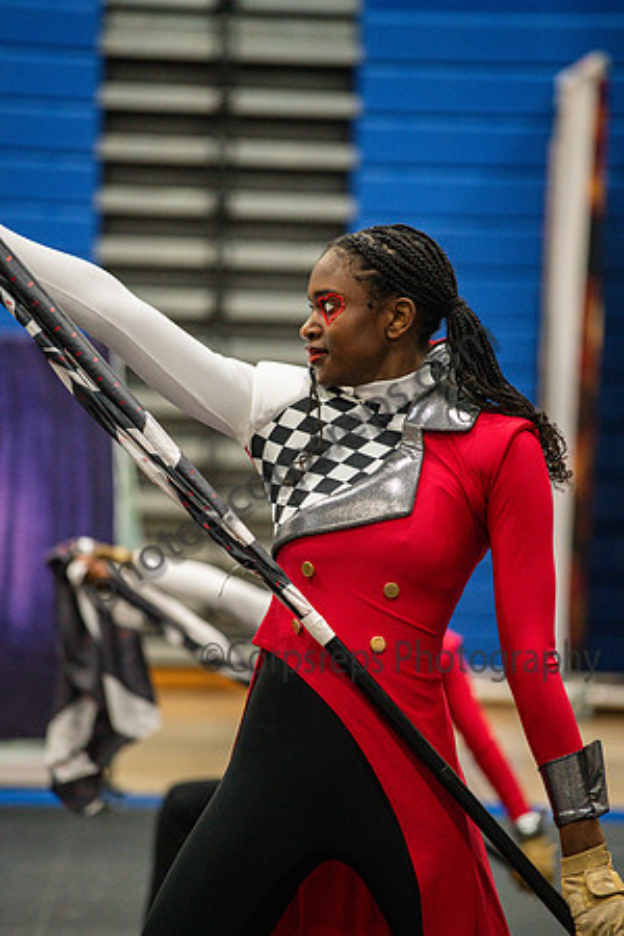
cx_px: 312
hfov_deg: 6.9
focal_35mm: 200
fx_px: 5200
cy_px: 468
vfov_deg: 10.3
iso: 5600
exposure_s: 1/500
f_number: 4
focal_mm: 200
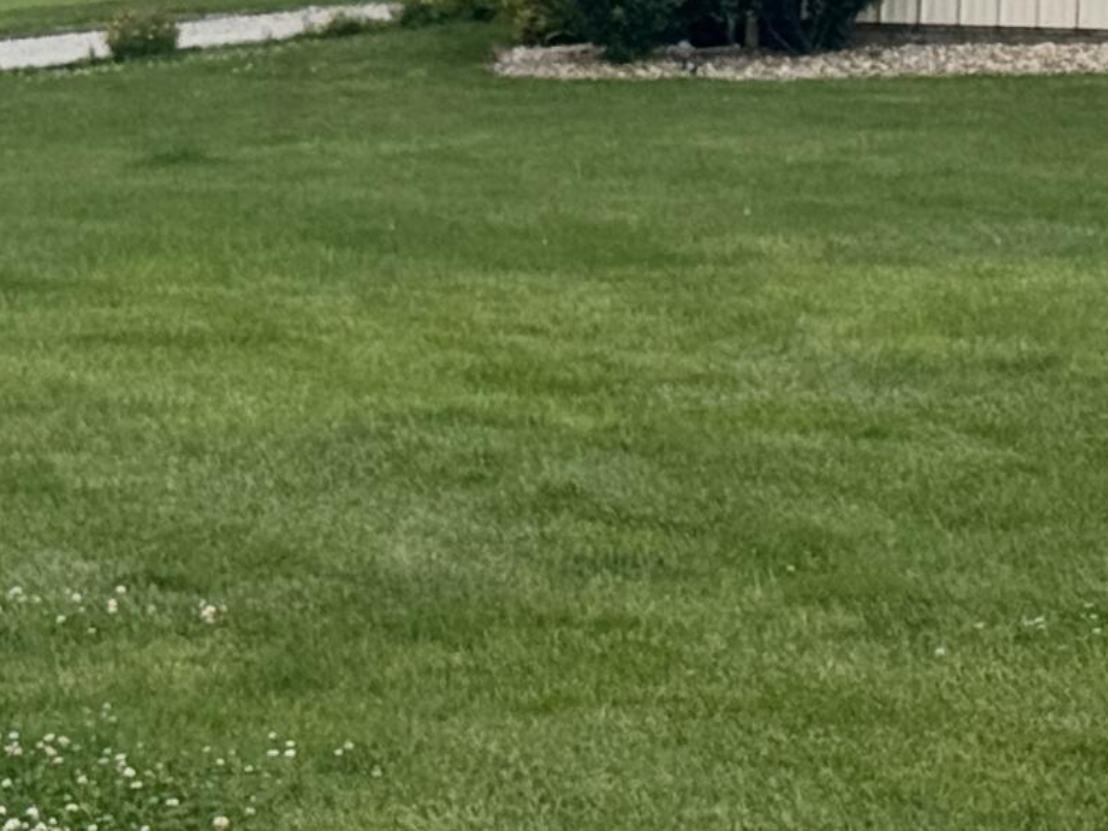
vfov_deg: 8.0
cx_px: 1416
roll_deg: -2.0
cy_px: -245
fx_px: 5889
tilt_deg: +0.8
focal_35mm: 184
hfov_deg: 10.5
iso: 64
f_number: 1.78
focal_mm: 6.76
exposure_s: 1/3817
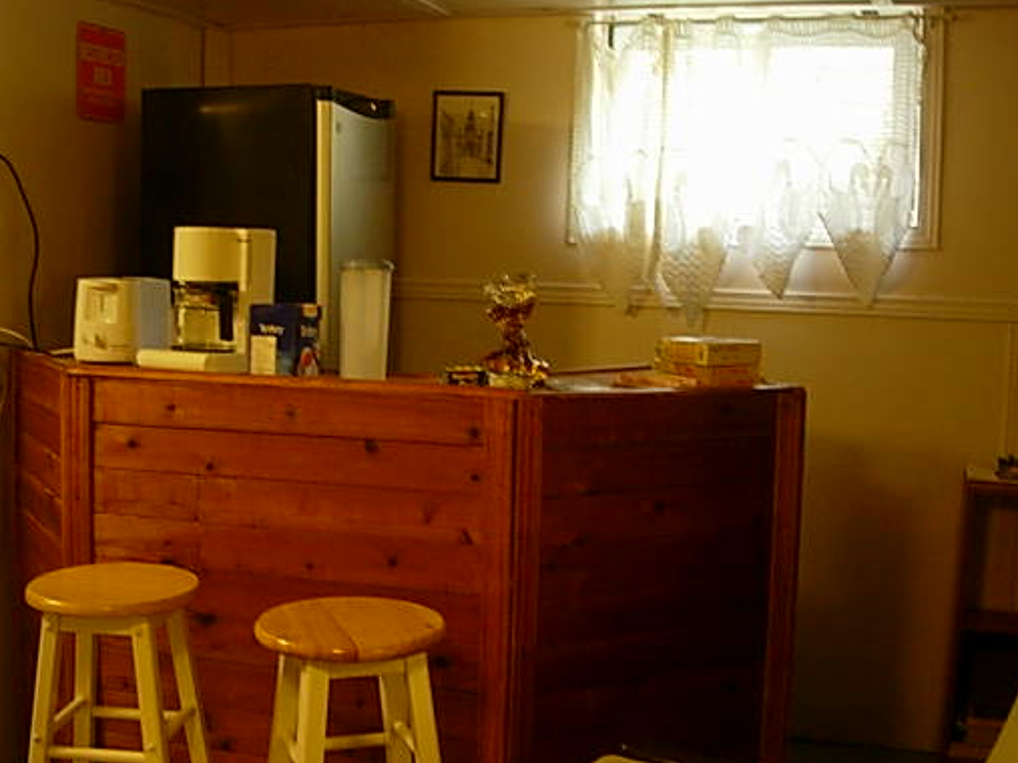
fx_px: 1411
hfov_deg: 39.6
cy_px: 404
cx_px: 430
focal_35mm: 48
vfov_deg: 30.2
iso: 200
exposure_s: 1/14.2
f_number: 2.8
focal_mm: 7.8
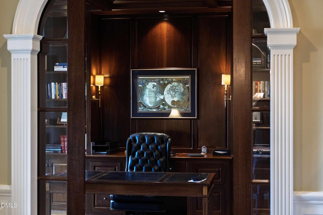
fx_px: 565
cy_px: 108
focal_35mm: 63
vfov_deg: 21.6
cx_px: 162
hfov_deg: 31.9
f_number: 4.5
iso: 1000
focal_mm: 42
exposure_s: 1/50
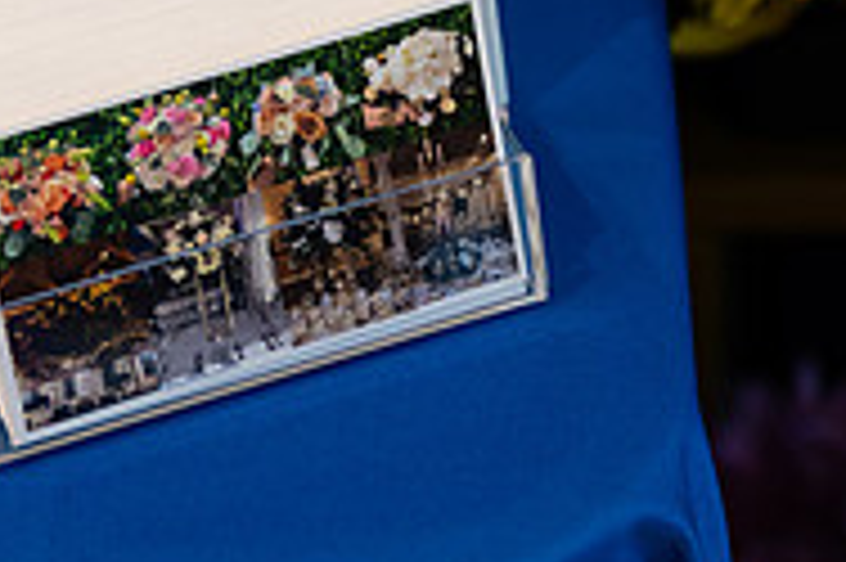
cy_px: -261
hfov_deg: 13.8
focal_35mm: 149
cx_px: 338
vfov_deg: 9.0
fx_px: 3498
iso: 1250
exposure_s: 1/200
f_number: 3.2
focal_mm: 46
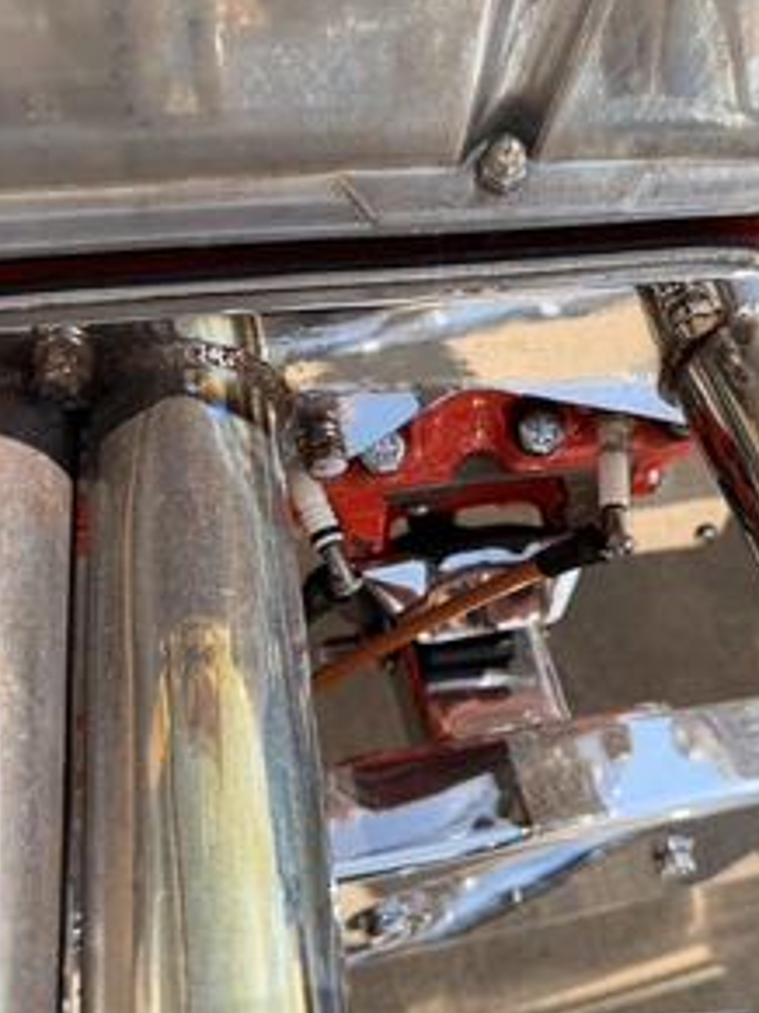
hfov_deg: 42.4
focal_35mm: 33
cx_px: 494
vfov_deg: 55.4
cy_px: 505
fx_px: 965
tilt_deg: -48.5
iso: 100
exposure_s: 1/2801
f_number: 1.78
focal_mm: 6.76
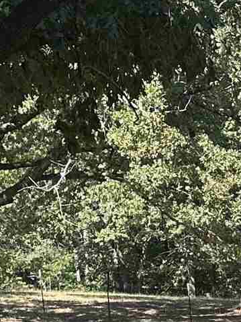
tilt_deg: -5.9
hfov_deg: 9.1
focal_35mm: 154
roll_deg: +1.3
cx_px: 462
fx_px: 1430
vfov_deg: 12.1
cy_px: 512
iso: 80
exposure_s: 1/767
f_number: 1.78
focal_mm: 6.86
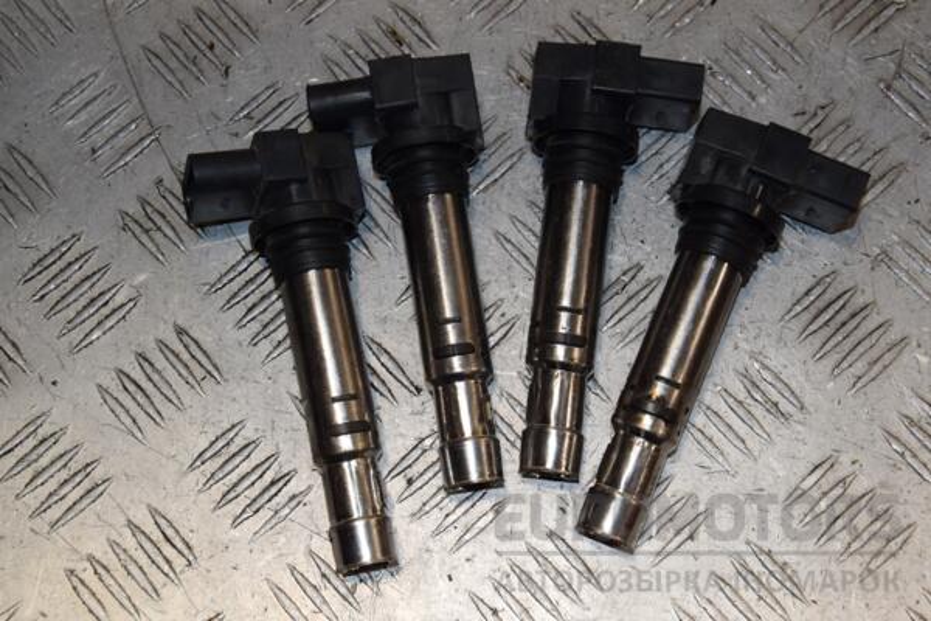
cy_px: 310
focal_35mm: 63
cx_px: 466
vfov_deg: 21.6
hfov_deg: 31.9
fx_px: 1629
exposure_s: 1/200
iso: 800
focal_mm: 42
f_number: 10
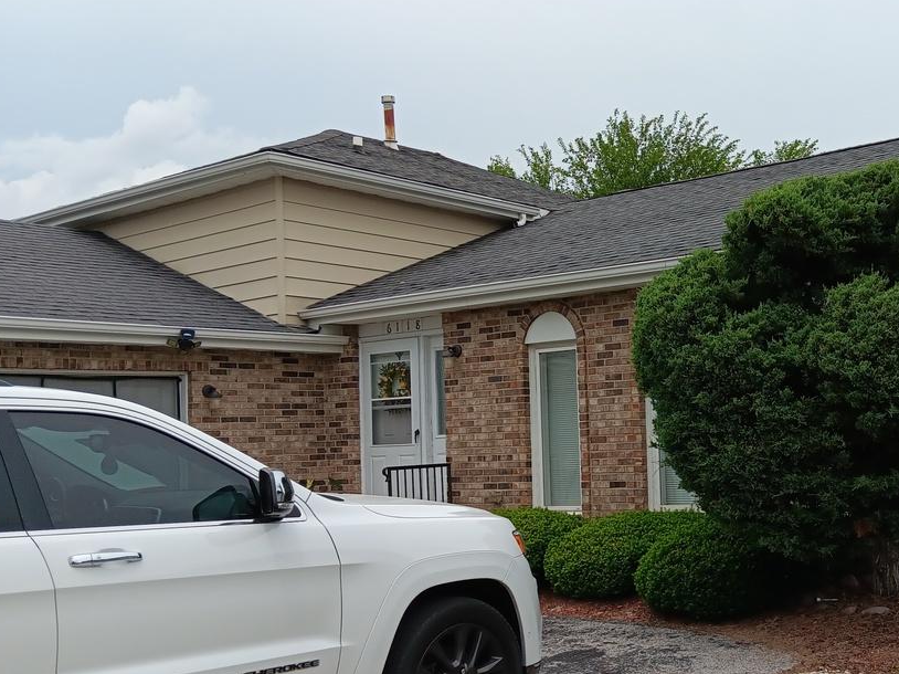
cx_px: 730
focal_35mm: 46
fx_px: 1194
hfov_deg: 39.5
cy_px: 424
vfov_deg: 31.4
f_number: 1.8
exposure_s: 1/1000
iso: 20
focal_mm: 3.98
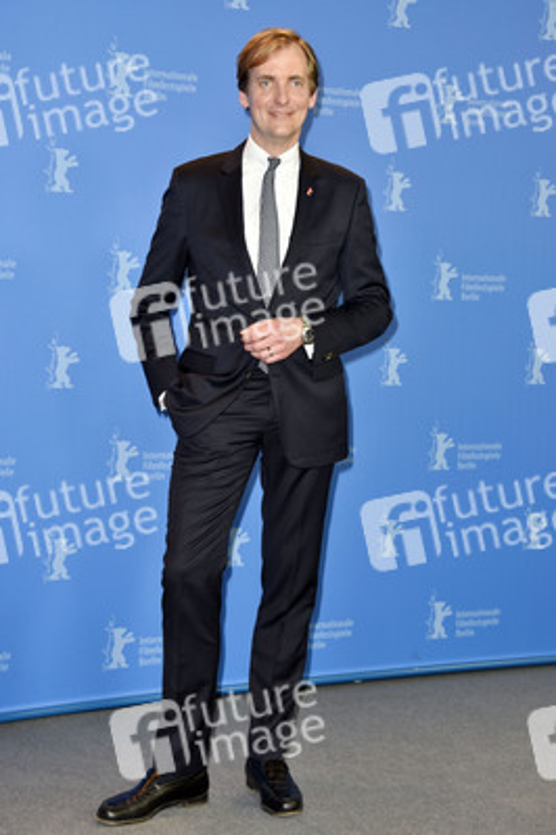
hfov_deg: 21.9
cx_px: 278
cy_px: 418
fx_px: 1439
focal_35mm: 62
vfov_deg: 32.4
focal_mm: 62
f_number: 5.6
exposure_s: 1/125
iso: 500
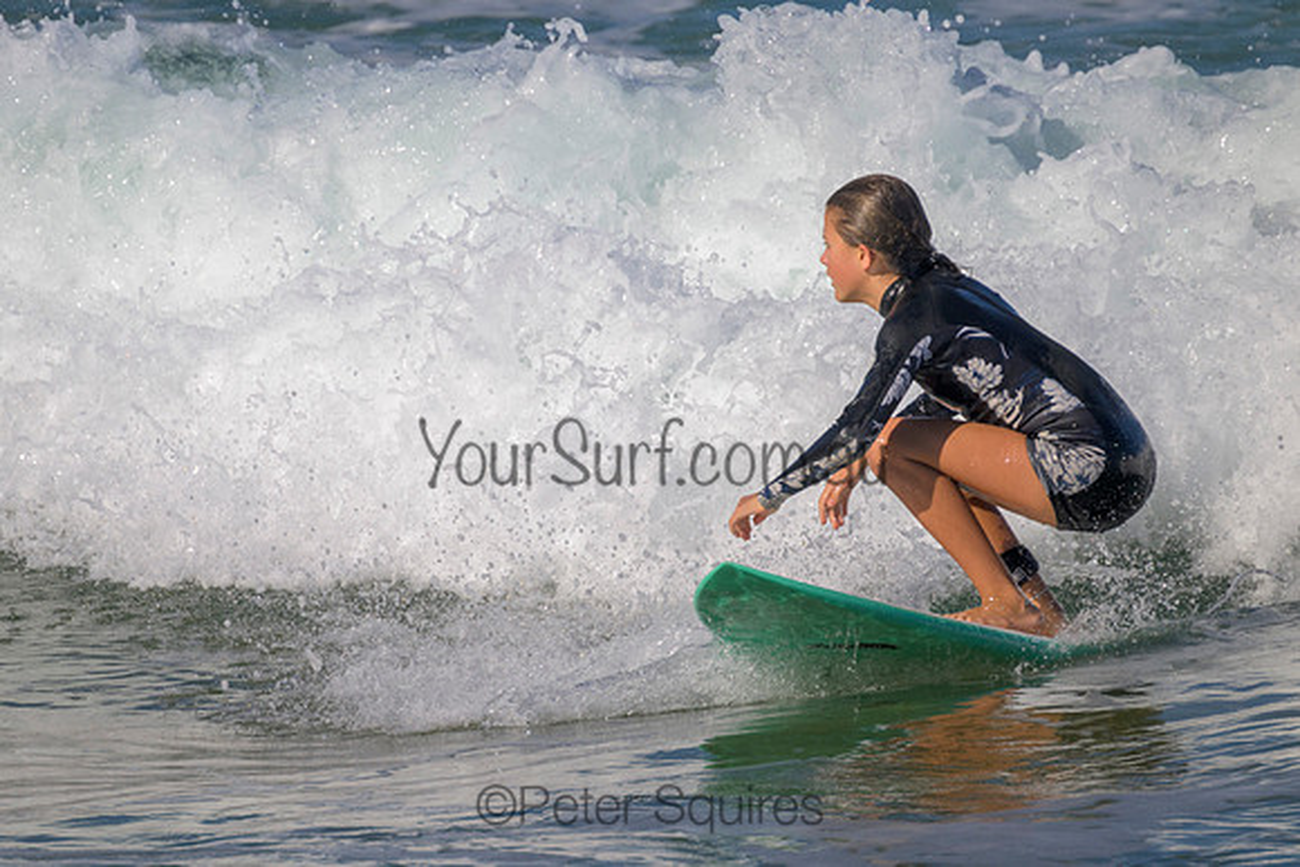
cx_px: 591
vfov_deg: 1.6
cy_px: 416
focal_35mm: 872
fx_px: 31496
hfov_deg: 2.4
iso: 560
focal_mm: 800
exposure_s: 1/2000
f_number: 11
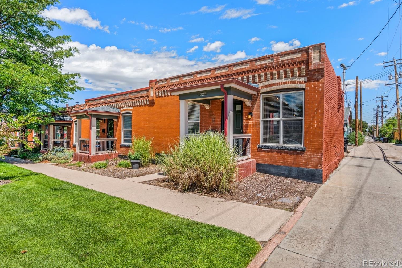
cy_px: 127
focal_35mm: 18
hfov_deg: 90.0
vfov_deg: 67.3
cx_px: 193
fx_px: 201
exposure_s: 1/160
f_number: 8
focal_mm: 17
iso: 400
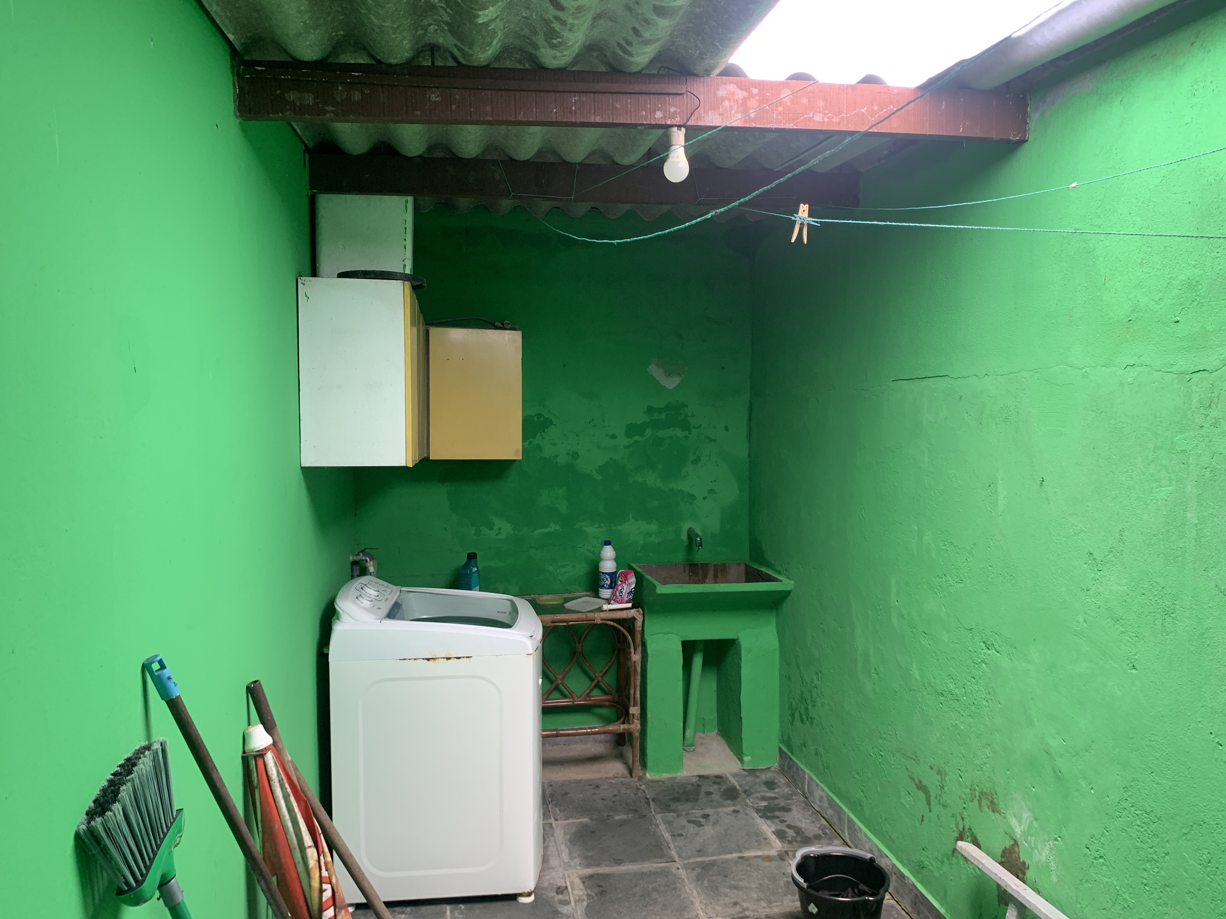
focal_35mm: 27
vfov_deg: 51.3
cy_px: 468
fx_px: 956
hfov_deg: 65.3
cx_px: 629
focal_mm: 4.25
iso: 64
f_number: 1.8
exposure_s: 1/121
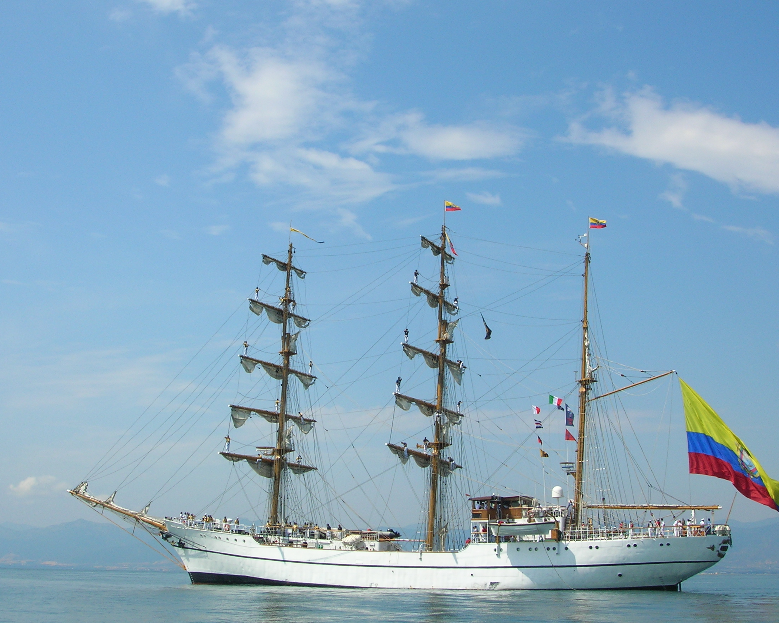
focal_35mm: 53
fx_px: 1222
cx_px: 393
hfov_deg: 35.4
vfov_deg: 28.6
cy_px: 309
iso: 71
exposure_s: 1/522
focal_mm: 8.4
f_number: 5.6
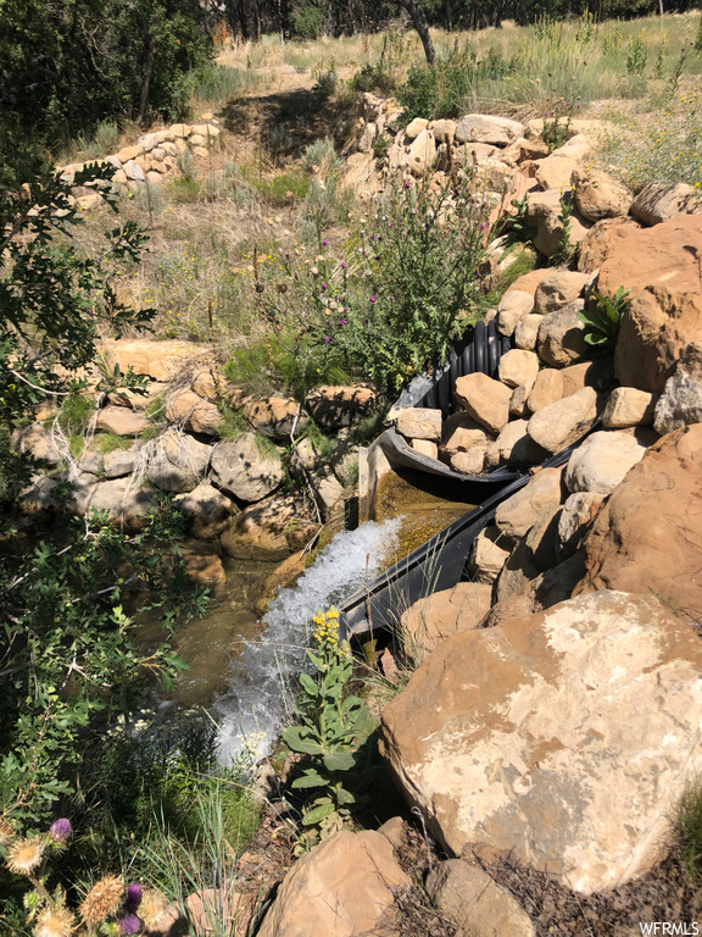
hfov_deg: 49.7
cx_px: 351
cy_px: 468
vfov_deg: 63.4
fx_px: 757
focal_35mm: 28
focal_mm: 4
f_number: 1.8
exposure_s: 1/2315
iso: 20
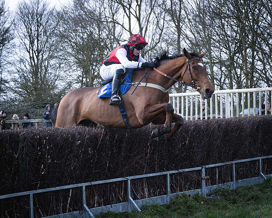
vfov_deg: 17.2
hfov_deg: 21.3
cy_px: 112
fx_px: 720
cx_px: 179
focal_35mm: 89
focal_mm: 70
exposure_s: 1/1250
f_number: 4
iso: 800
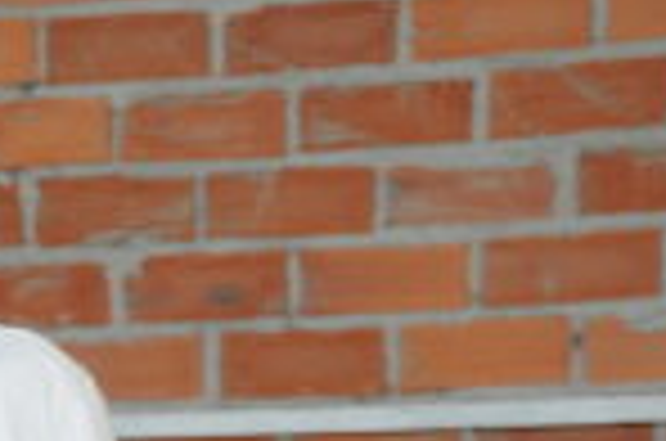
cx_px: -623
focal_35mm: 182
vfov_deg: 7.4
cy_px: 659
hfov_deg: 10.5
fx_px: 3364
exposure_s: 1/60
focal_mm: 27
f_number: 6.3
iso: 200
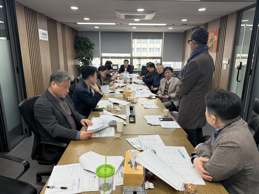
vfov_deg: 56.8
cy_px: 97
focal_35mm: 24
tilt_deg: -13.8
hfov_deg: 71.6
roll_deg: -0.6
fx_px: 180
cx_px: 130
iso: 200
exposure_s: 1/228
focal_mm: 6.76
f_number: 1.78
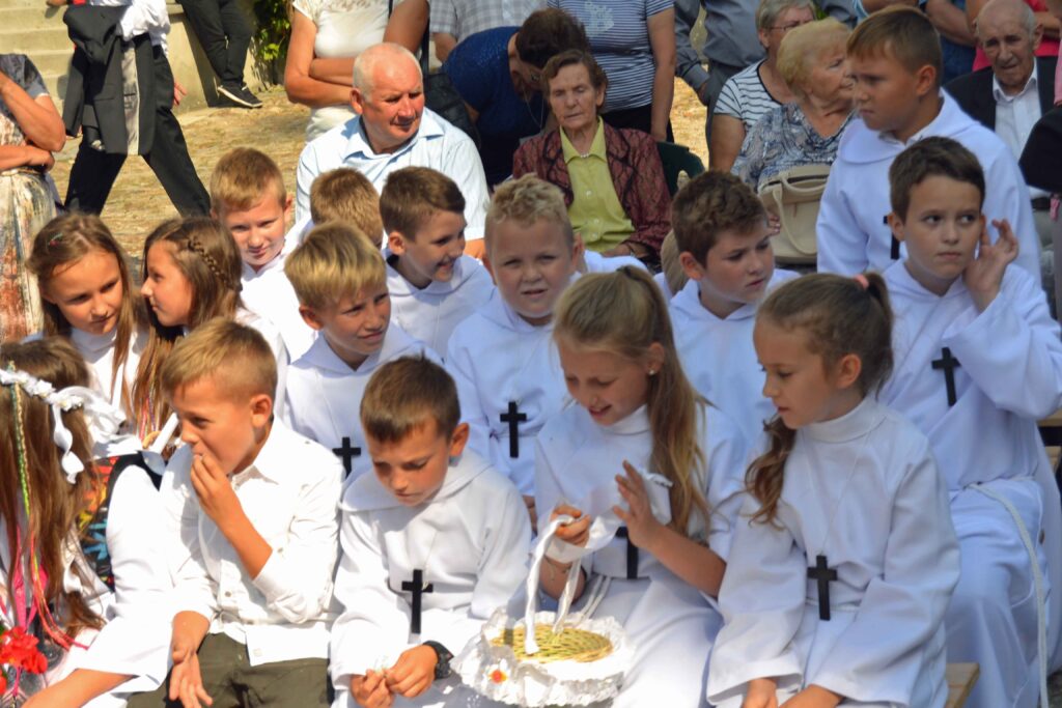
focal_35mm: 82
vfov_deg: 16.6
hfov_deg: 24.6
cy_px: 354
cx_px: 531
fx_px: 2434
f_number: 8
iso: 100
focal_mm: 55
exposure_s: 1/250
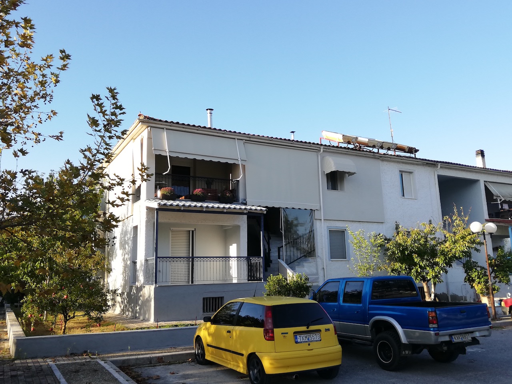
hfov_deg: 60.0
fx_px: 444
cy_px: 192
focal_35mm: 30
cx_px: 256
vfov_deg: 46.8
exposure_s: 1/251
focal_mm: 3.81
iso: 50
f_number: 2.2
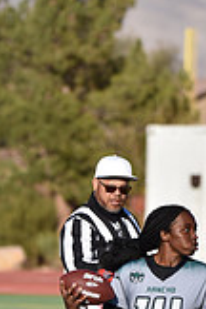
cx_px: 191
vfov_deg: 3.0
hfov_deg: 2.0
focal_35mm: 696
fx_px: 5974
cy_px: 330
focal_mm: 250
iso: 140
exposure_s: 1/1000
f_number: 5.6
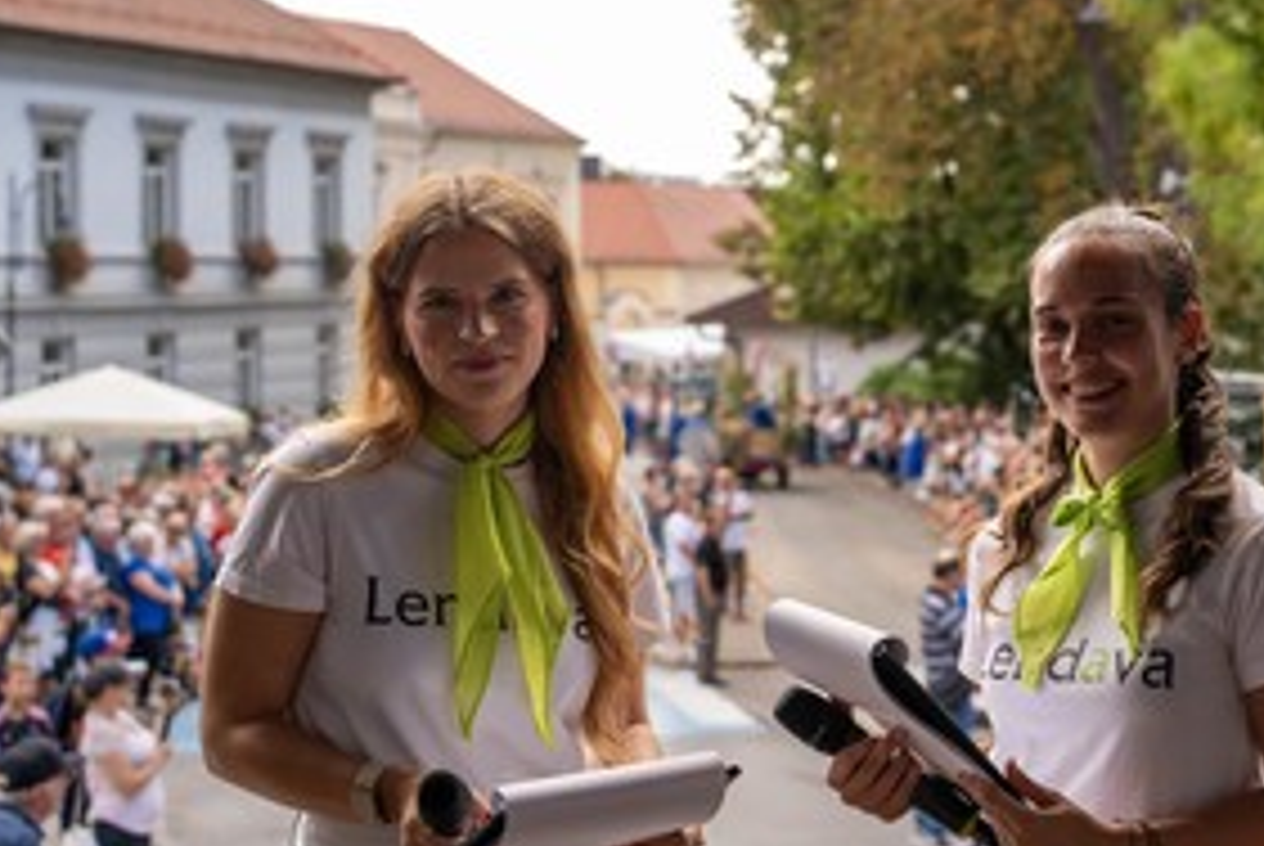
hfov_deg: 25.1
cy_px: 274
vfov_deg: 17.1
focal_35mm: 80
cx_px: 927
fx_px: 2812
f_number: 4
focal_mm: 50
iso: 100
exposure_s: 1/125
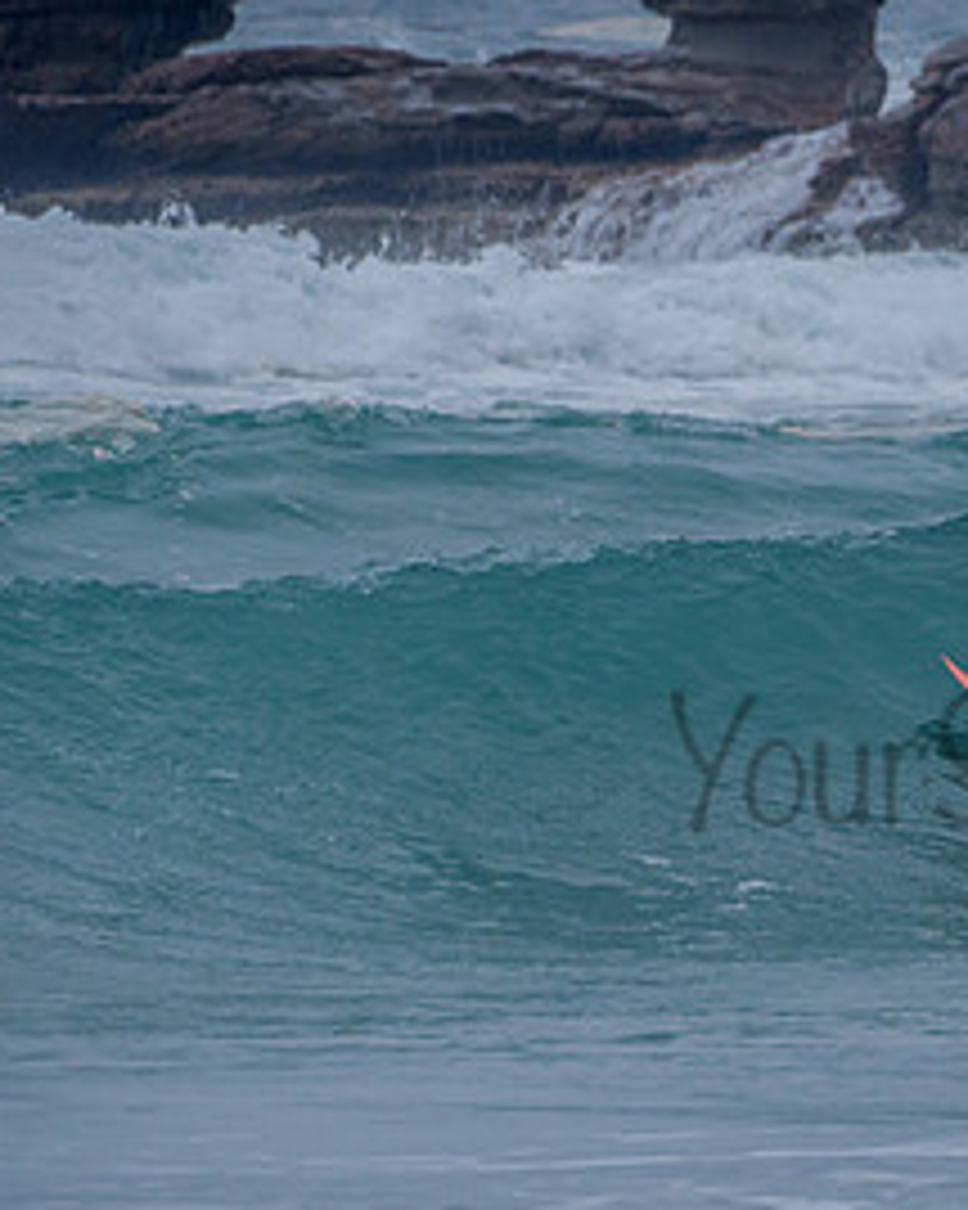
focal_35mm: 1241
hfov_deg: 1.2
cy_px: 722
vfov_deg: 1.6
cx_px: 1135
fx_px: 44467
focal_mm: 500
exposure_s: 1/2000
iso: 450
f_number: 5.6
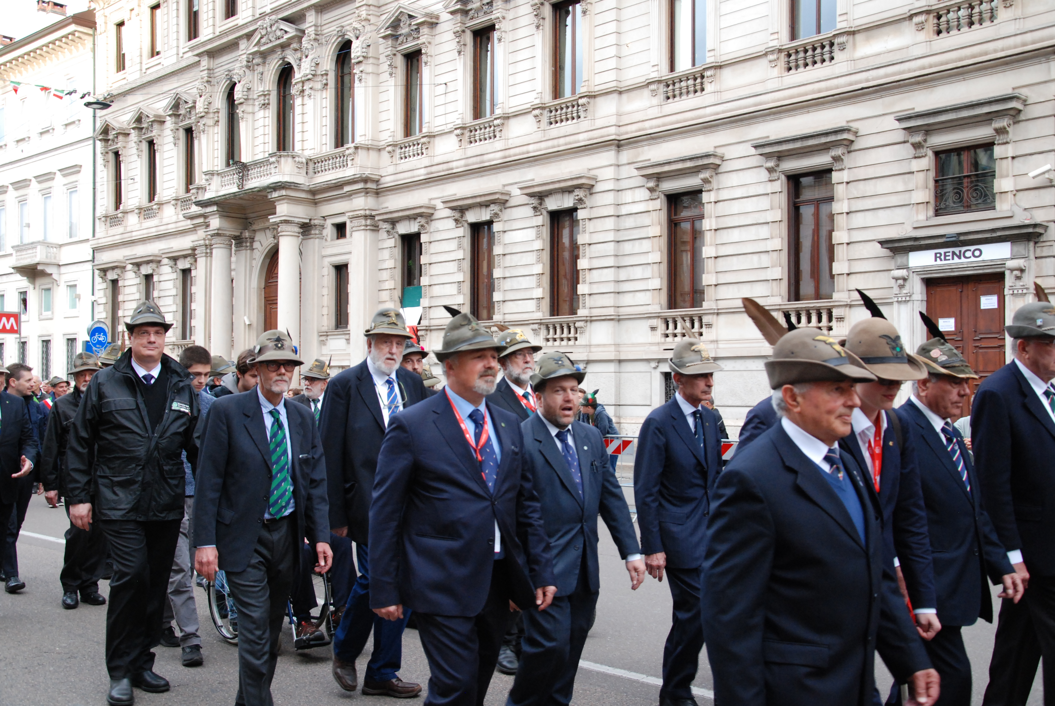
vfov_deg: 34.3
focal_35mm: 39
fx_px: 1144
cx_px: 528
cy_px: 353
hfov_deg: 49.5
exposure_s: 1/160
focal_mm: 26
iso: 800
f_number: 6.3
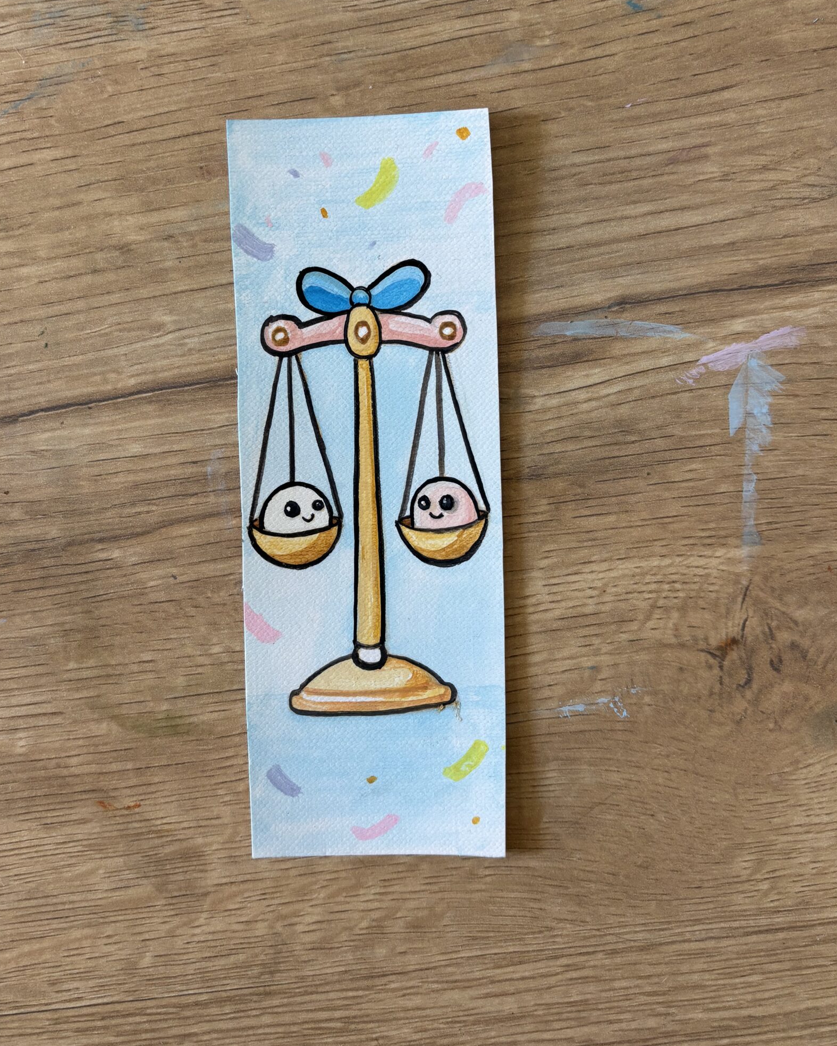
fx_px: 1022
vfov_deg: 54.0
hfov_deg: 44.4
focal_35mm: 33
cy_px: 435
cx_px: 358
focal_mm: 5.96
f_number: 1.6
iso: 80
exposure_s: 1/121
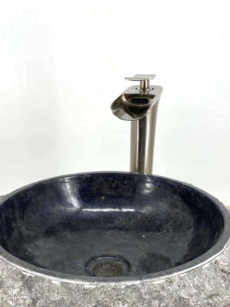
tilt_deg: -25.7
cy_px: 225
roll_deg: +0.8
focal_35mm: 43
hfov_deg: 33.6
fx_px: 381
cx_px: 105
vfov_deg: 42.7
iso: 32
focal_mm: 4.25
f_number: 1.8
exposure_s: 1/213
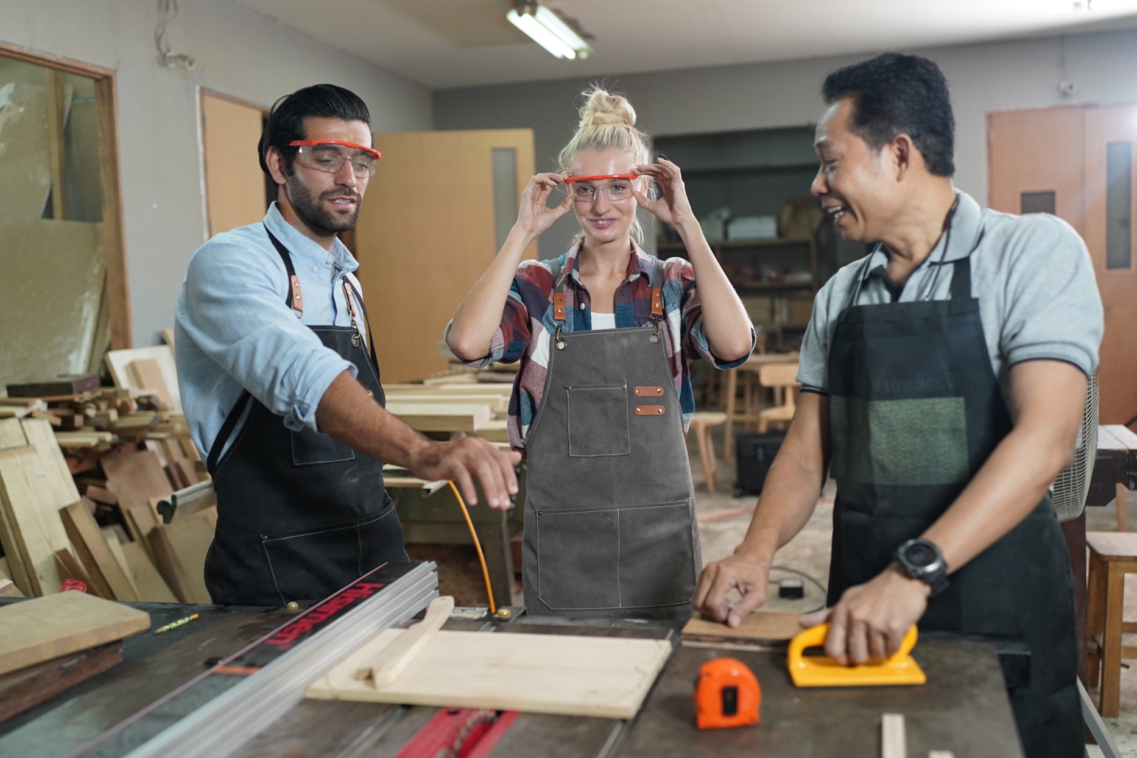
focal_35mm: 36
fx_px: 1137
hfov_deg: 53.1
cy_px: 371
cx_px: 558
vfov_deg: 36.9
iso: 1250
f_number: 2
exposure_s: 1/200
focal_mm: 35
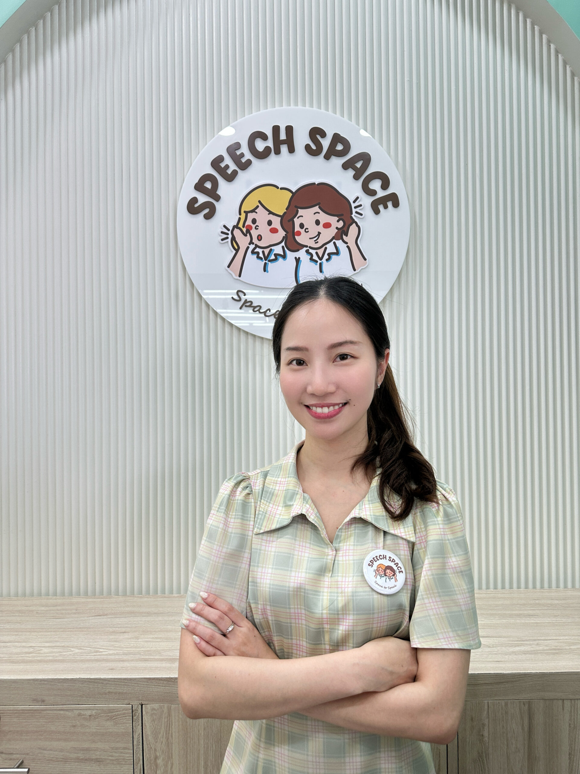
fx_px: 536
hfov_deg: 56.8
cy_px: 387
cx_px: 290
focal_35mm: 24
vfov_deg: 71.6
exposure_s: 1/100
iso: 160
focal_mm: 6.86
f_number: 1.78
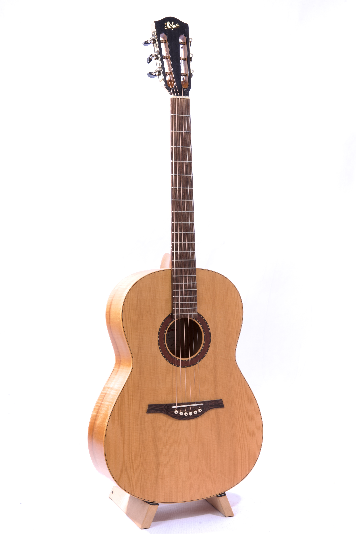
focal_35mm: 59
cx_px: 178
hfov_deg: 23.0
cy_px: 267
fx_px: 875
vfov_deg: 33.9
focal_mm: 59
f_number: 22
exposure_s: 1/50
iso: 100
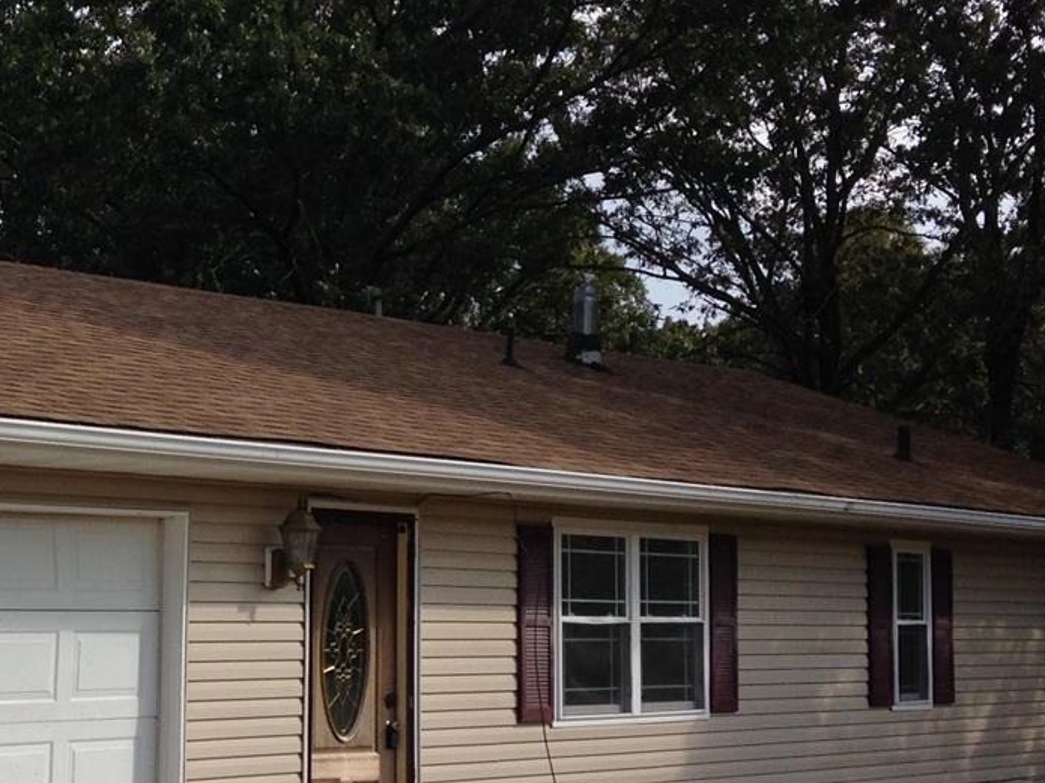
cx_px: 33
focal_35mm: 76
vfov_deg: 19.4
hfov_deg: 24.6
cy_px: 446
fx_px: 2294
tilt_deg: +2.9
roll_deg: -0.6
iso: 50
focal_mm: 4.12
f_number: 2.4
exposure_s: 1/1695
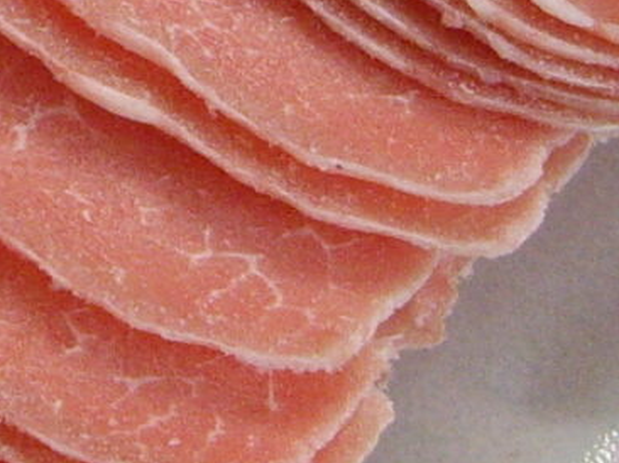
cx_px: -381
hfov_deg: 7.3
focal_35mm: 266
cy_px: -346
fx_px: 4753
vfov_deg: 5.5
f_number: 2.8
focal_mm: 7.9
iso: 200
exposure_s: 1/60
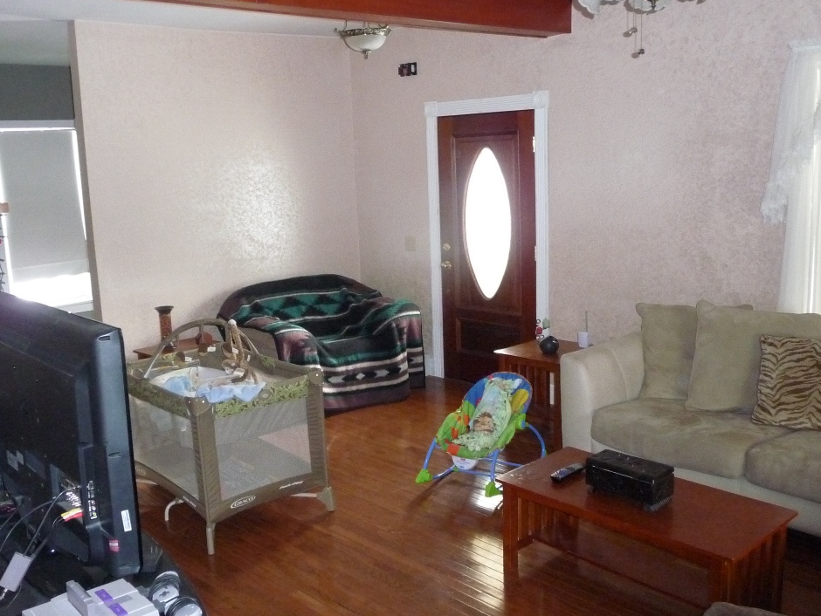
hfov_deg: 53.9
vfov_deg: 41.8
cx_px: 385
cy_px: 309
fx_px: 807
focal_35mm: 34
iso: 640
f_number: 3.3
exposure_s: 1/30
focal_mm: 4.7
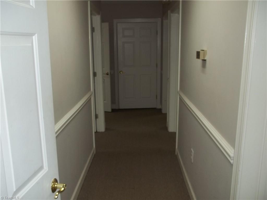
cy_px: 100
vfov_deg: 42.9
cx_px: 134
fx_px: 255
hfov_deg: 55.4
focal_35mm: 33
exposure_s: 1/30
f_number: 3.3
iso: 64
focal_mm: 5.9
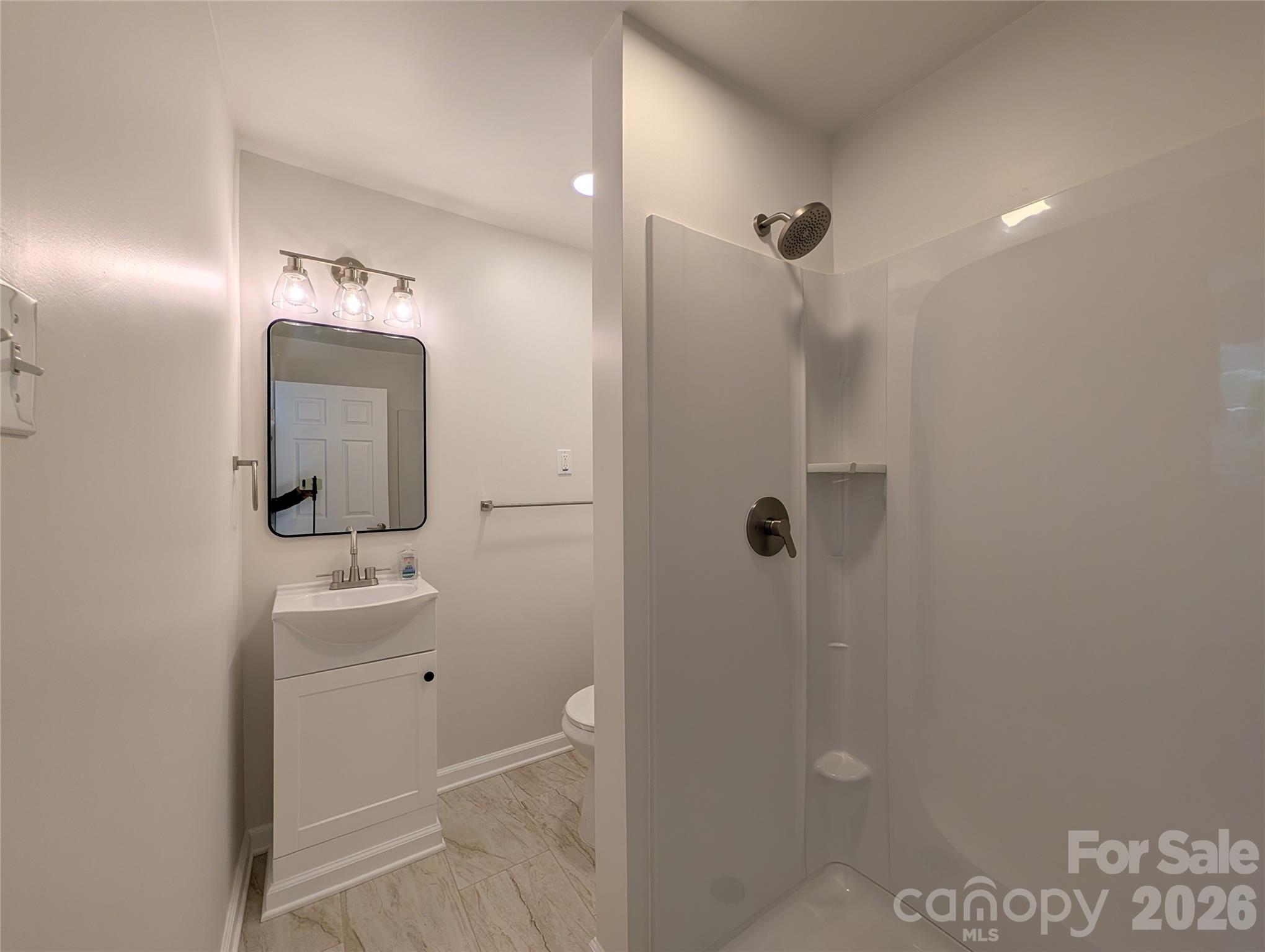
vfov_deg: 94.6
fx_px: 439
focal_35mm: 12
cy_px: 476
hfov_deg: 110.5
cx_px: 632
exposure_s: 1/300
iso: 44
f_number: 1.7
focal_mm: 2.02
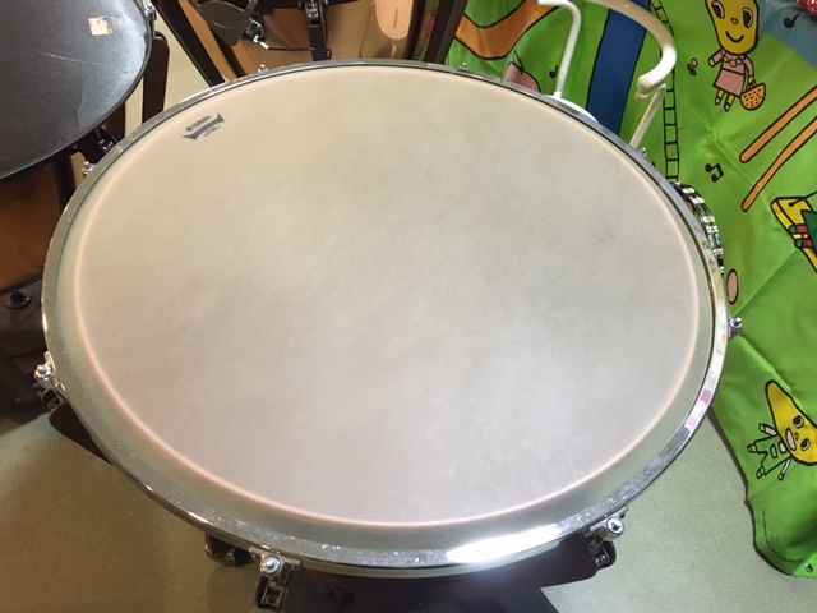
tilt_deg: -48.4
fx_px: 684
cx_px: 408
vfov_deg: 48.2
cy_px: 306
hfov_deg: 61.7
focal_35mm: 29
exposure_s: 1/30
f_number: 2.2
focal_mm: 4.15
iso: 160
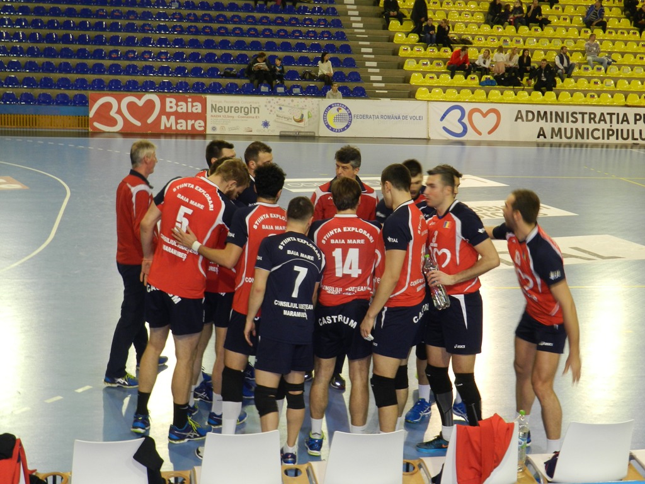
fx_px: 988
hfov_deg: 36.2
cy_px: 242
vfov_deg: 27.5
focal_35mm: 53
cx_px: 322
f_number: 4.4
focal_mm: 9.4
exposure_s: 1/30
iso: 250
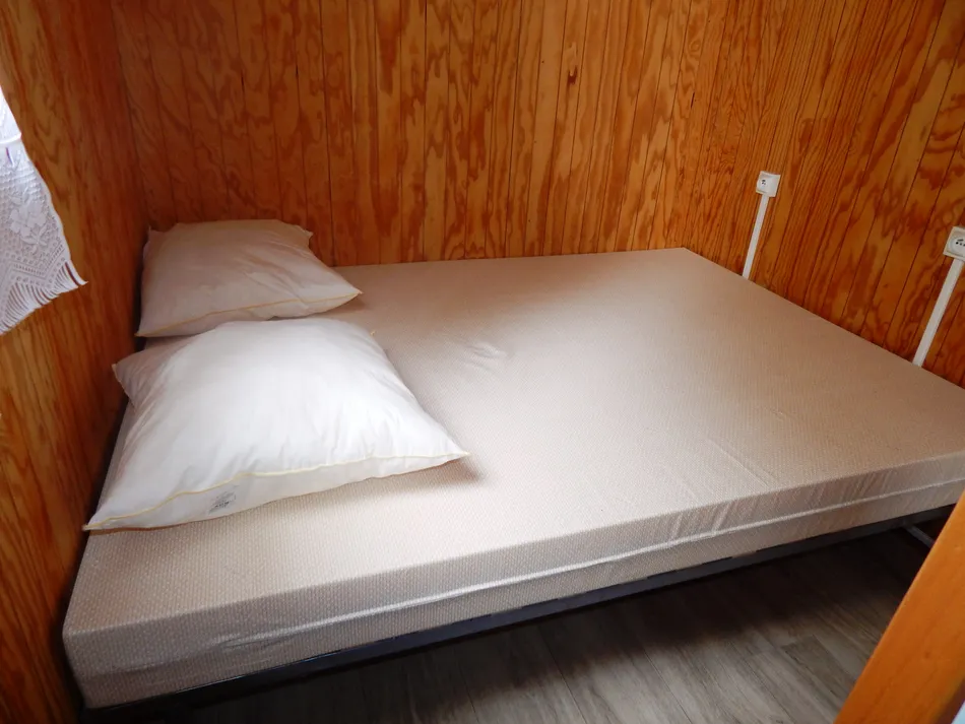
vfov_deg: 61.1
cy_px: 362
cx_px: 482
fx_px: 613
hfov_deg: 76.4
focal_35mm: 22
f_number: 3
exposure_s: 1/30
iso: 180
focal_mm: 4
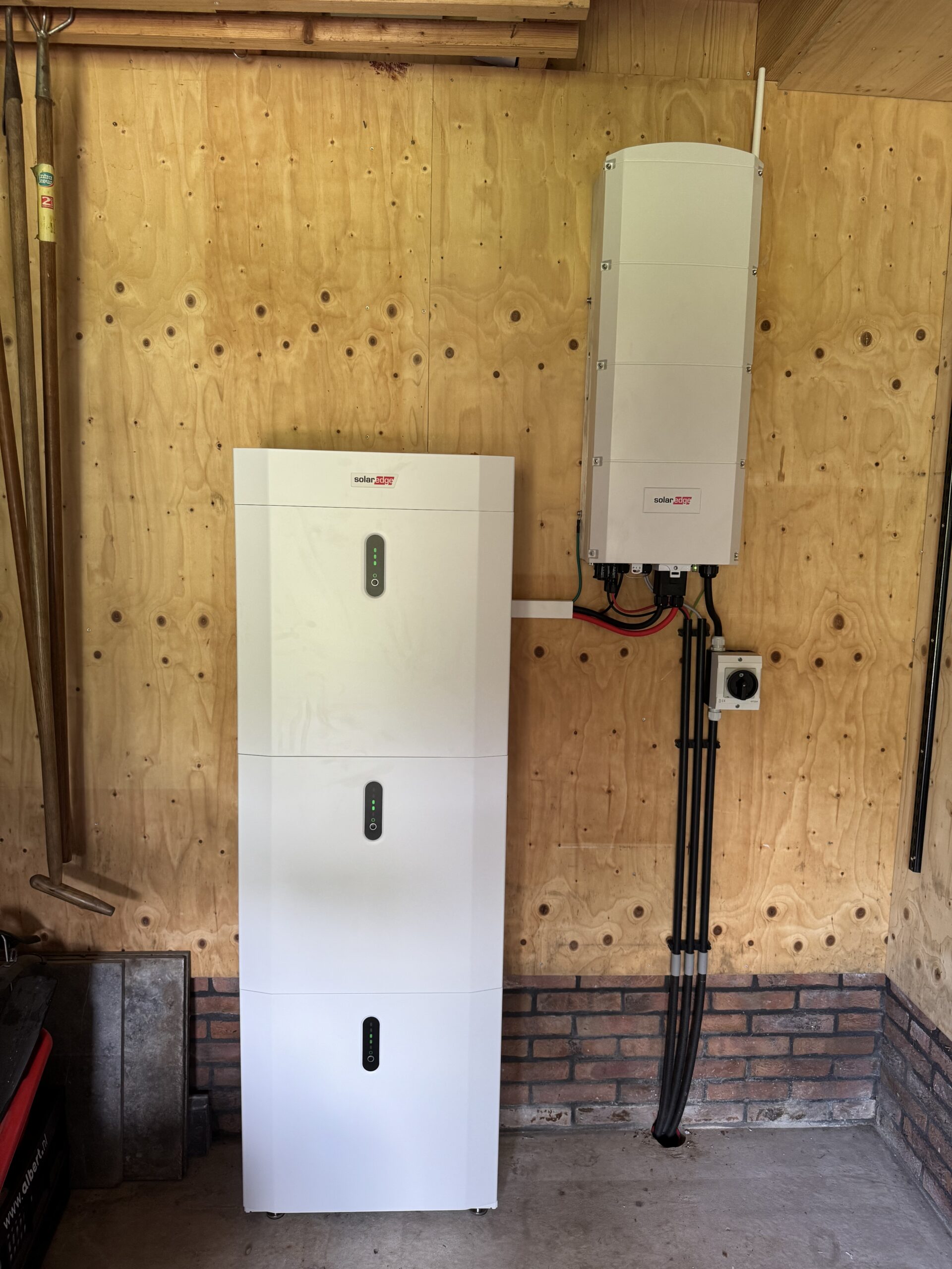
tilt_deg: -7.7
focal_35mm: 24
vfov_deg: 71.6
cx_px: 476
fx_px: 880
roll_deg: -1.6
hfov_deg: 56.8
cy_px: 634
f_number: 1.78
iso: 200
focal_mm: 6.76
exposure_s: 1/99
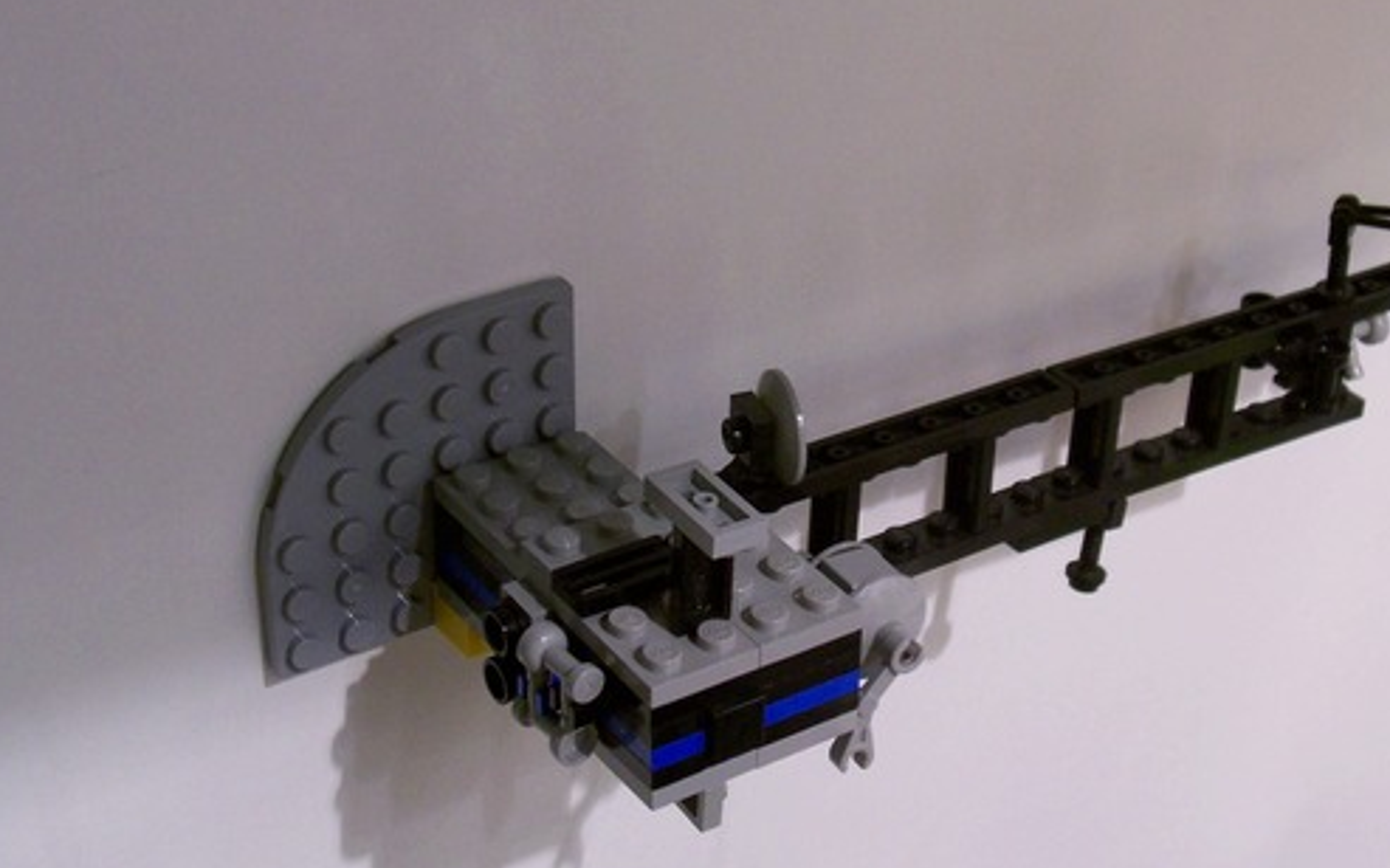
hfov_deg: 28.2
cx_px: 823
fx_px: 2765
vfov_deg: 17.8
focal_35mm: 73
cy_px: 327
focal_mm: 8.7
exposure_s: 1/26.9
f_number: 3.2
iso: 160
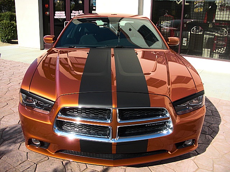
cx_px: 115
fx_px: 239
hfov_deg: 51.4
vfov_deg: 39.7
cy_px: 86
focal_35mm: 36
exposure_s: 1/640
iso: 50
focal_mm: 6.3
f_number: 2.8
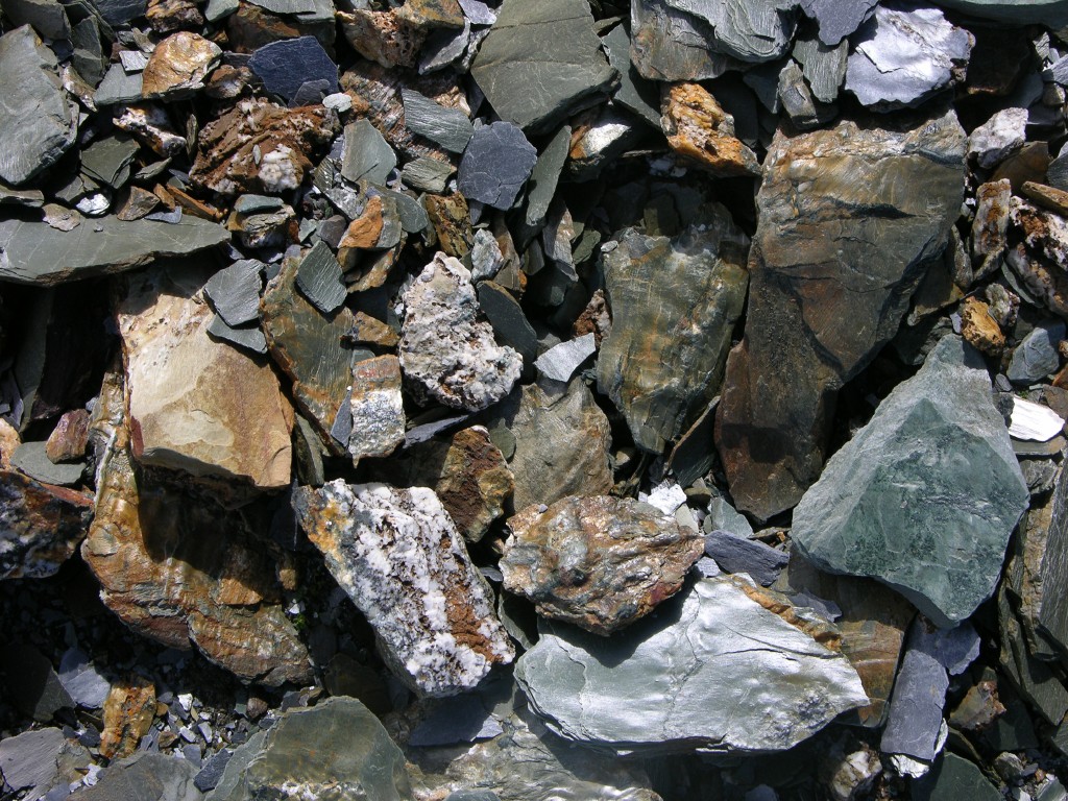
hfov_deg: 25.0
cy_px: 400
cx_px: 534
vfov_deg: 18.9
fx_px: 2407
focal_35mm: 78
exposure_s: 1/272
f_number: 6.1
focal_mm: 19.9
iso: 50
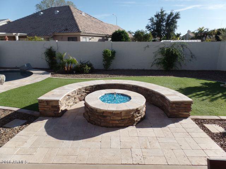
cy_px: 84
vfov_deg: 58.9
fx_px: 150
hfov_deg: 73.9
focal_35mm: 23
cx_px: 113
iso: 80
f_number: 3.5
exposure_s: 1/750
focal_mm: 4.1
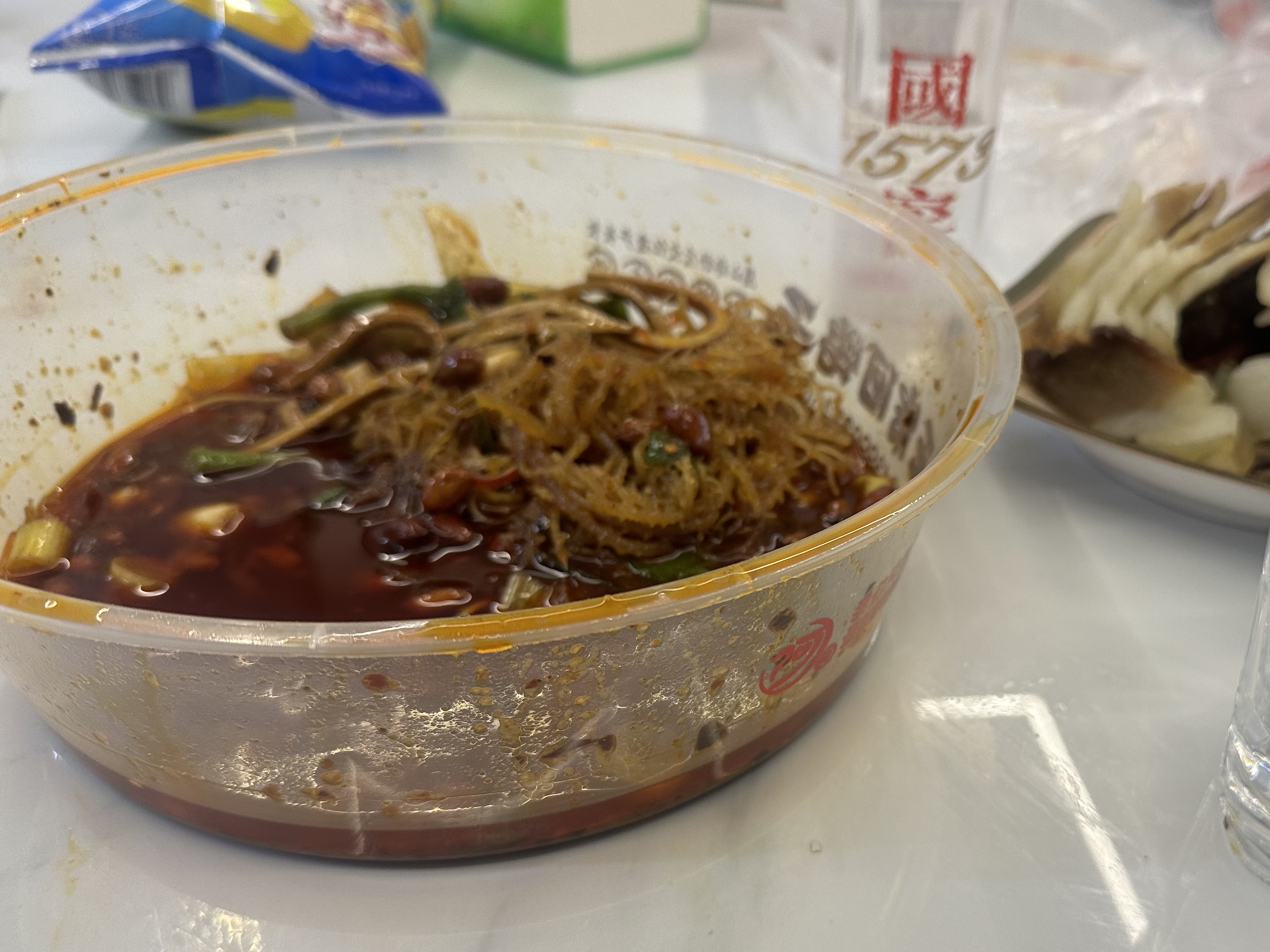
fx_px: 1211
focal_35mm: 33
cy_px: 618
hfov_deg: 54.2
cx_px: 848
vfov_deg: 42.5
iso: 200
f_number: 1.78
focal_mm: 6.86
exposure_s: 1/121
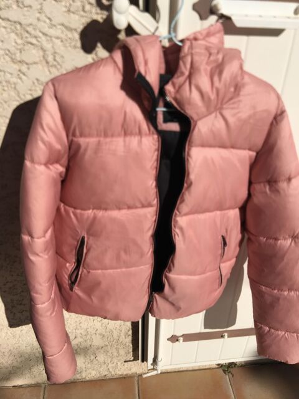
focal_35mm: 29
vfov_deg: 61.7
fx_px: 334
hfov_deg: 48.2
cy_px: 200
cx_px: 150
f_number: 2.2
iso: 25
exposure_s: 1/4274
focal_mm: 4.15
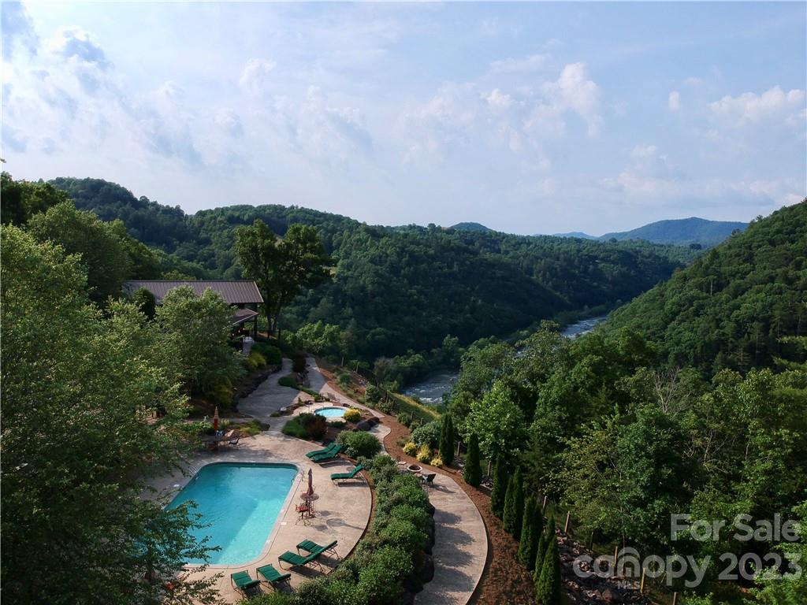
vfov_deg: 54.9
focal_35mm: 25
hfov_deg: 69.4
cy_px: 302
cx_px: 404
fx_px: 583
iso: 101
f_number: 2.6
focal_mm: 4.49
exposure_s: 1/1600
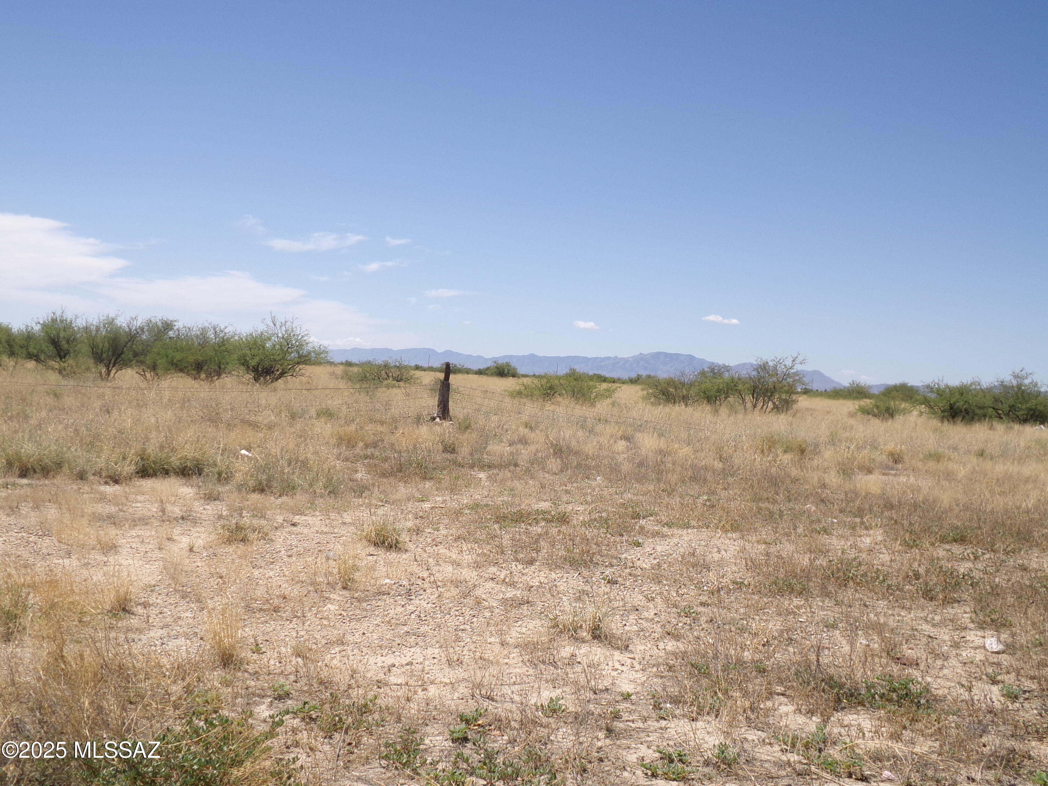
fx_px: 1120
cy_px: 393
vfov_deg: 38.7
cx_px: 524
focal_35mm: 37
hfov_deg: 50.1
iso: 100
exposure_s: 1/110
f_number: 11.85
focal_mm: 6.6
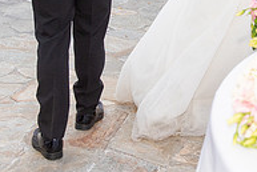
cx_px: 246
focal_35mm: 108
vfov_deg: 12.3
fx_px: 772
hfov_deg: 18.5
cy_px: -58
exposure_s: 1/160
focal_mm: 36
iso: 800
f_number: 4
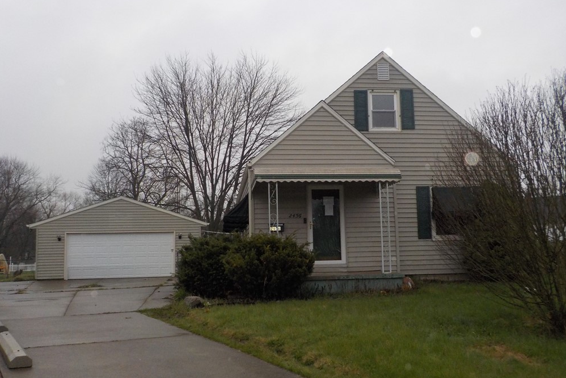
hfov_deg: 58.7
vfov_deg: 41.1
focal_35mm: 32
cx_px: 287
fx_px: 503
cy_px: 201
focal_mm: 4.1
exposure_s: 1/30
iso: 320
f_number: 3.3
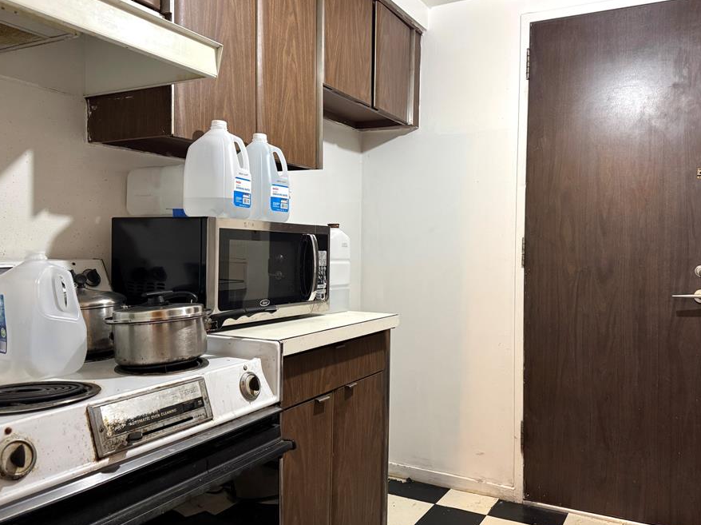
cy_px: 266
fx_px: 567
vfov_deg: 49.7
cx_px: 390
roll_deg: +1.1
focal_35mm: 28
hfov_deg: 63.3
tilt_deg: -1.7
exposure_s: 1/60
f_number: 1.78
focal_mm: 6.76
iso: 400
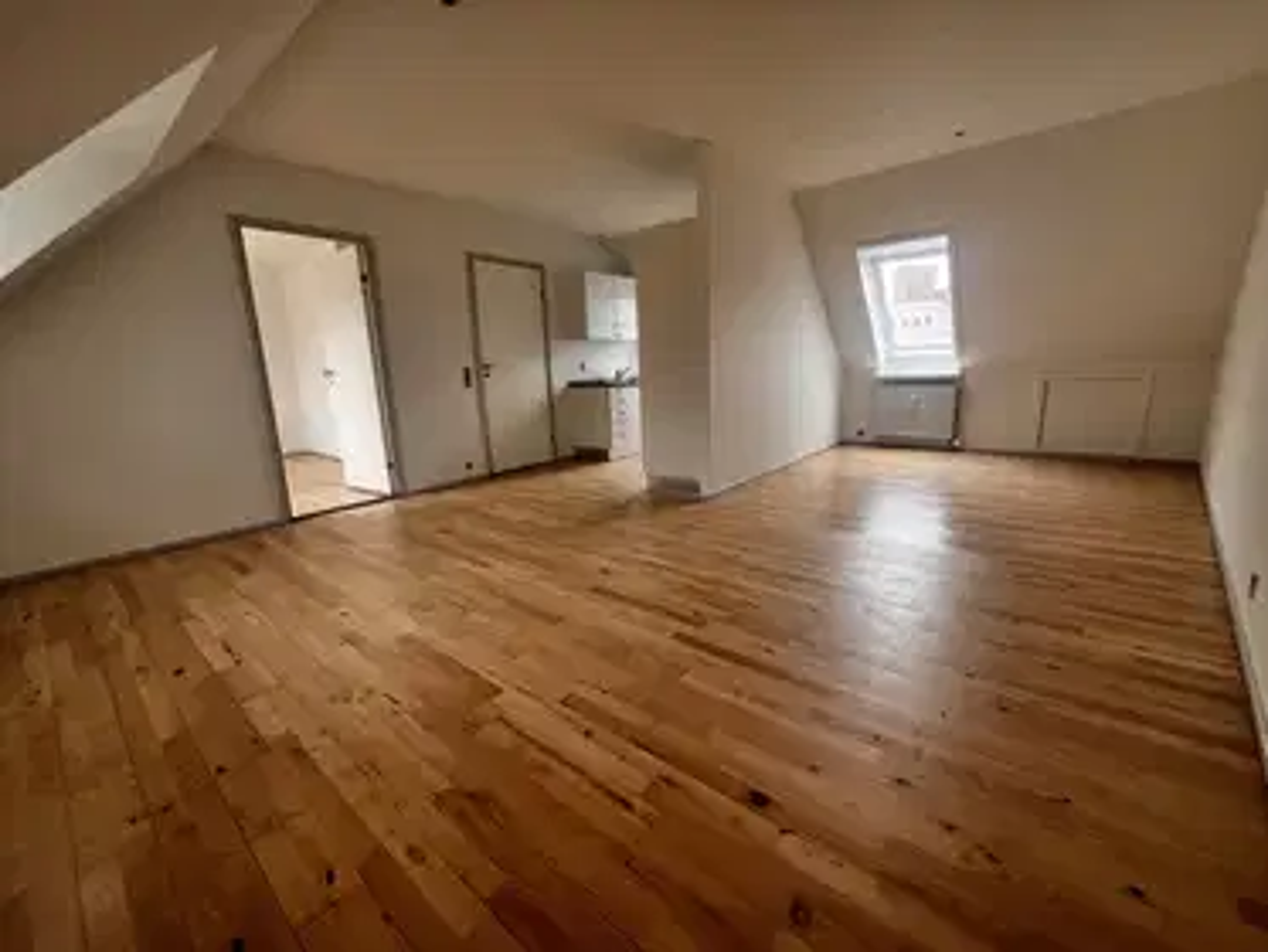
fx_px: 476
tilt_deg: -13.2
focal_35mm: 13
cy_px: 476
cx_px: 634
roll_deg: +2.2
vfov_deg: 89.9
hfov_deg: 106.2
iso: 40
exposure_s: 1/99
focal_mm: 1.57
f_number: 1.8
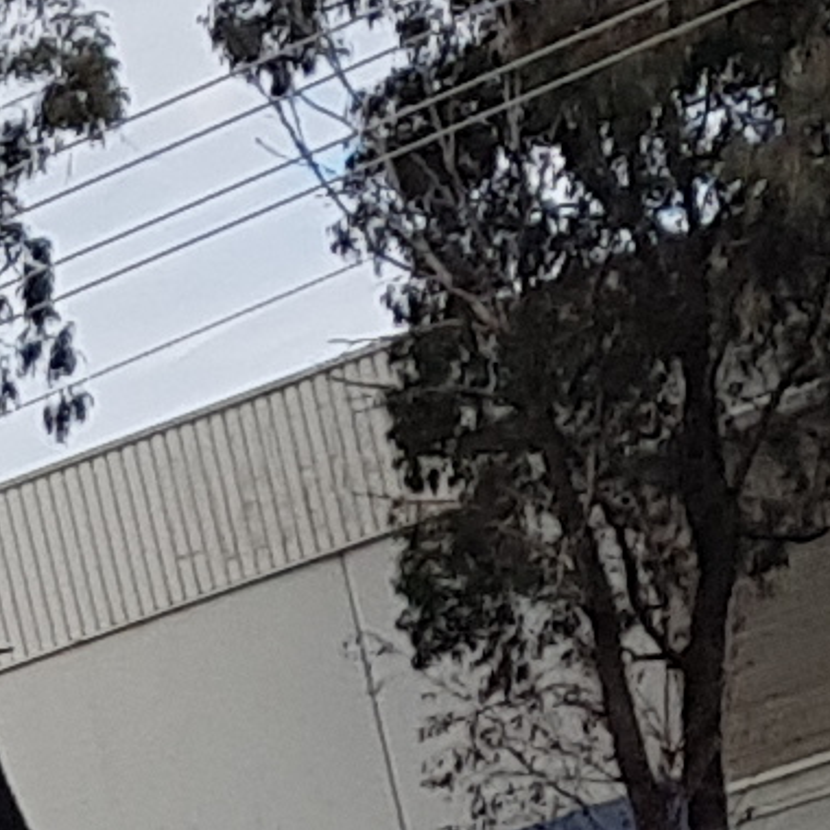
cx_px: -1446
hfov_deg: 6.7
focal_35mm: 244
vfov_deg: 6.2
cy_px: 3071
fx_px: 6619
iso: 40
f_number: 1.7
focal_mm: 4.2
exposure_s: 1/1880
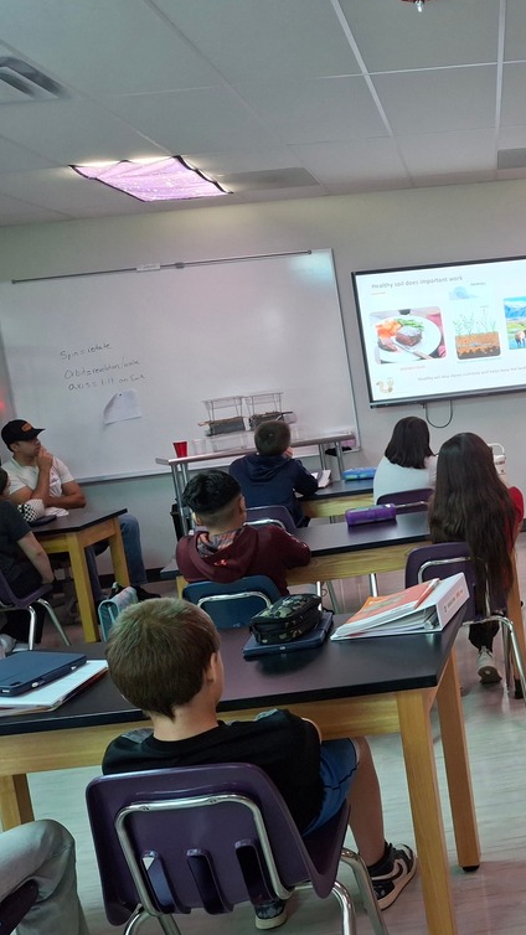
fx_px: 918
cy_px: 465
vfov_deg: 54.0
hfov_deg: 29.0
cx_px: 577
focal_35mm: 37
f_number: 1.8
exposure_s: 1/60
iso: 250
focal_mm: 4.69
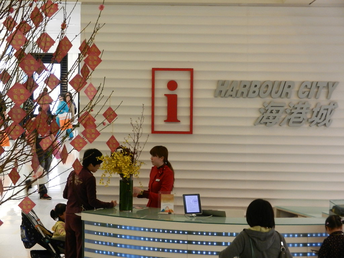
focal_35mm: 91
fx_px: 904
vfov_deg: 16.2
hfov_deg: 21.5
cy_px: 129
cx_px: 172
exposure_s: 1/25
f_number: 4.9
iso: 360
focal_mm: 16.3
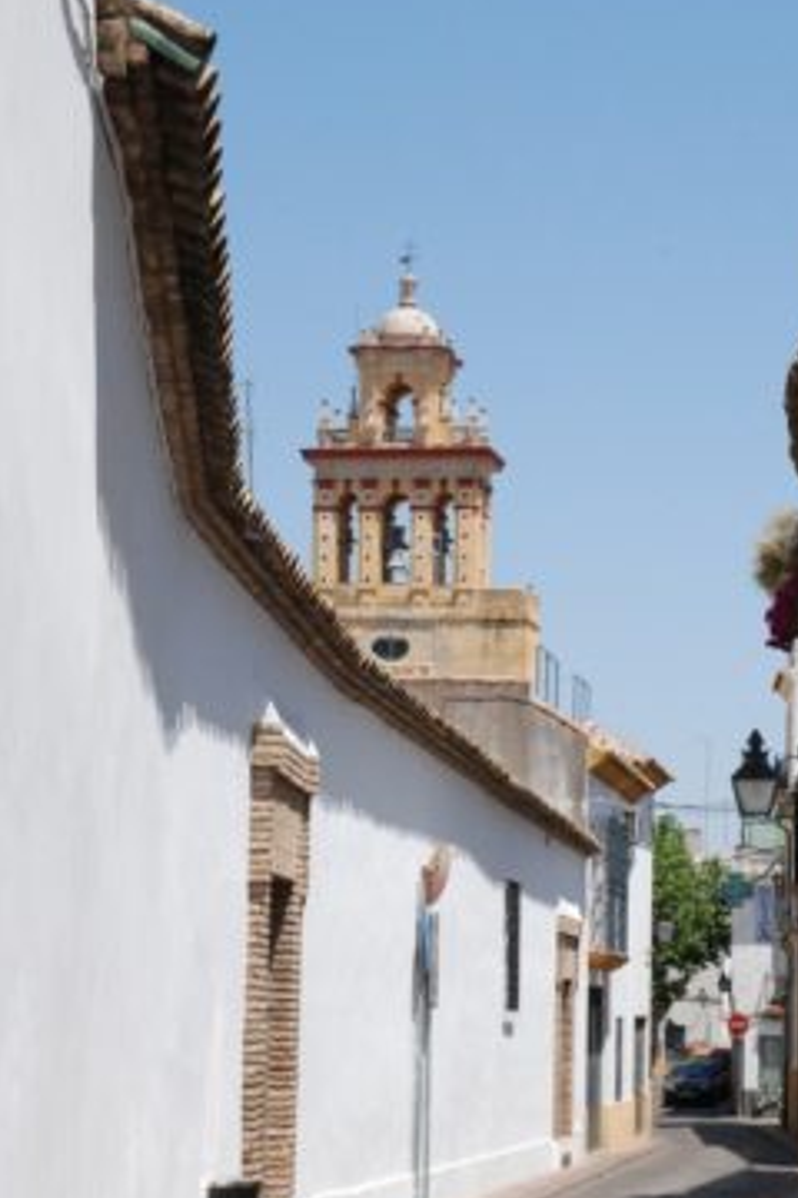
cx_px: 544
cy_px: 682
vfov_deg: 21.2
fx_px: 3192
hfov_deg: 14.2
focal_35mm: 96
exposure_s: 1/800
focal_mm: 46
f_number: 14
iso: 1000
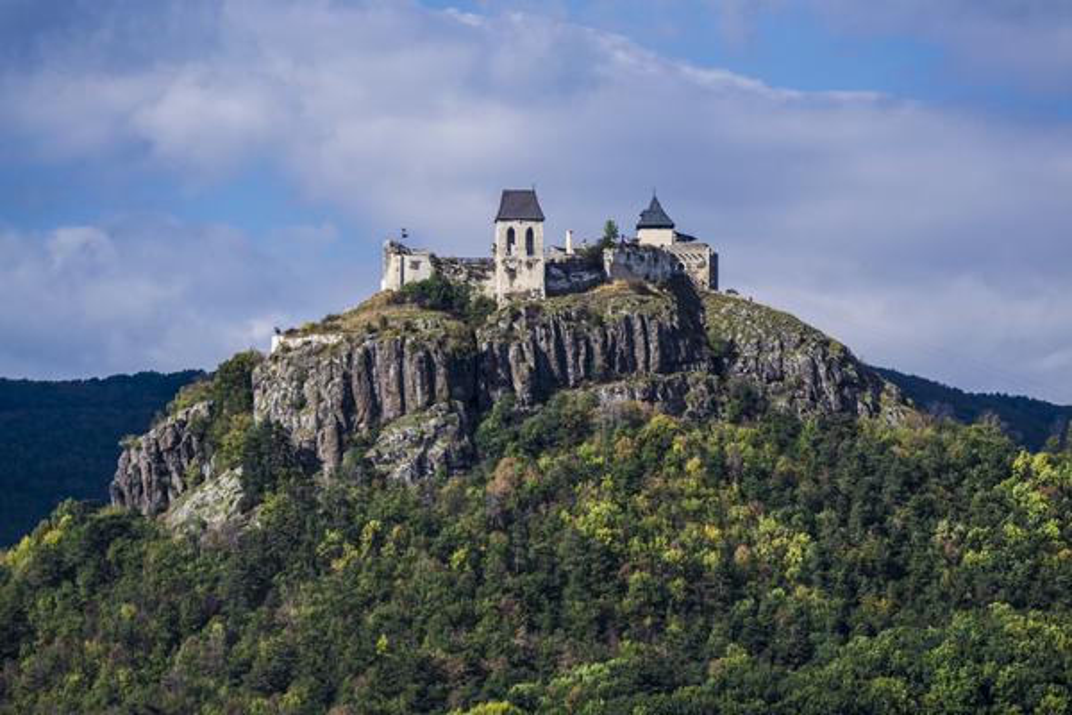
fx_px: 8486
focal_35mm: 285
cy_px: 358
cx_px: 536
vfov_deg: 4.8
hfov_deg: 7.2
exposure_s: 1/800
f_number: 5.3
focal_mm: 190
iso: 100
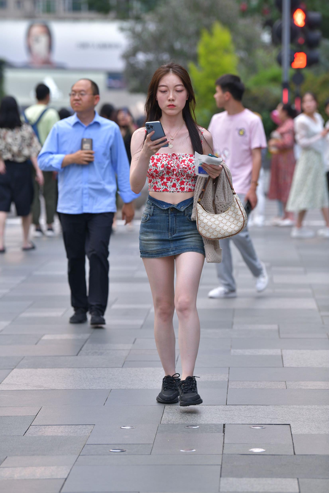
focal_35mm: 160
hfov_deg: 8.6
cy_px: 246
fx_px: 2193
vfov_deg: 12.8
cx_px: 164
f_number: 4
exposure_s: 1/500
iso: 450
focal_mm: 160
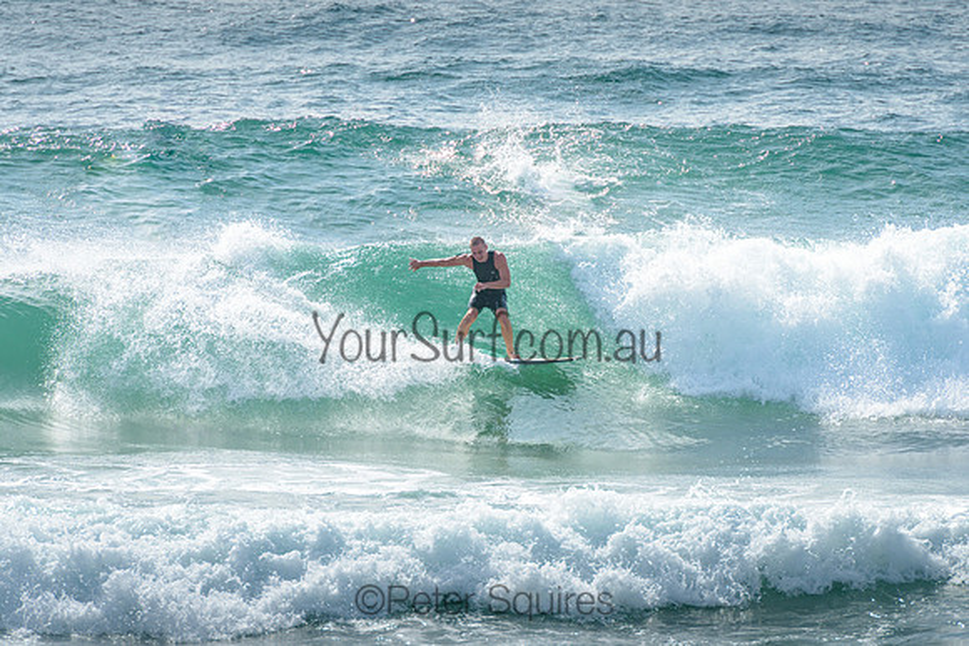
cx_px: 543
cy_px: 290
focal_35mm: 490
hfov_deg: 4.2
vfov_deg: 2.8
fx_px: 13203
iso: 200
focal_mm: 400
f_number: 8
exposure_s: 1/1600
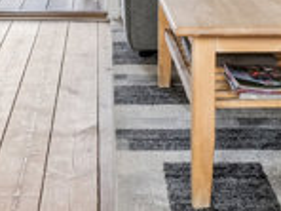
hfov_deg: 18.7
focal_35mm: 105
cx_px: 118
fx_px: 855
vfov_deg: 12.7
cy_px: -172
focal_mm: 13.5
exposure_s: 1/10
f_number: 8
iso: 200
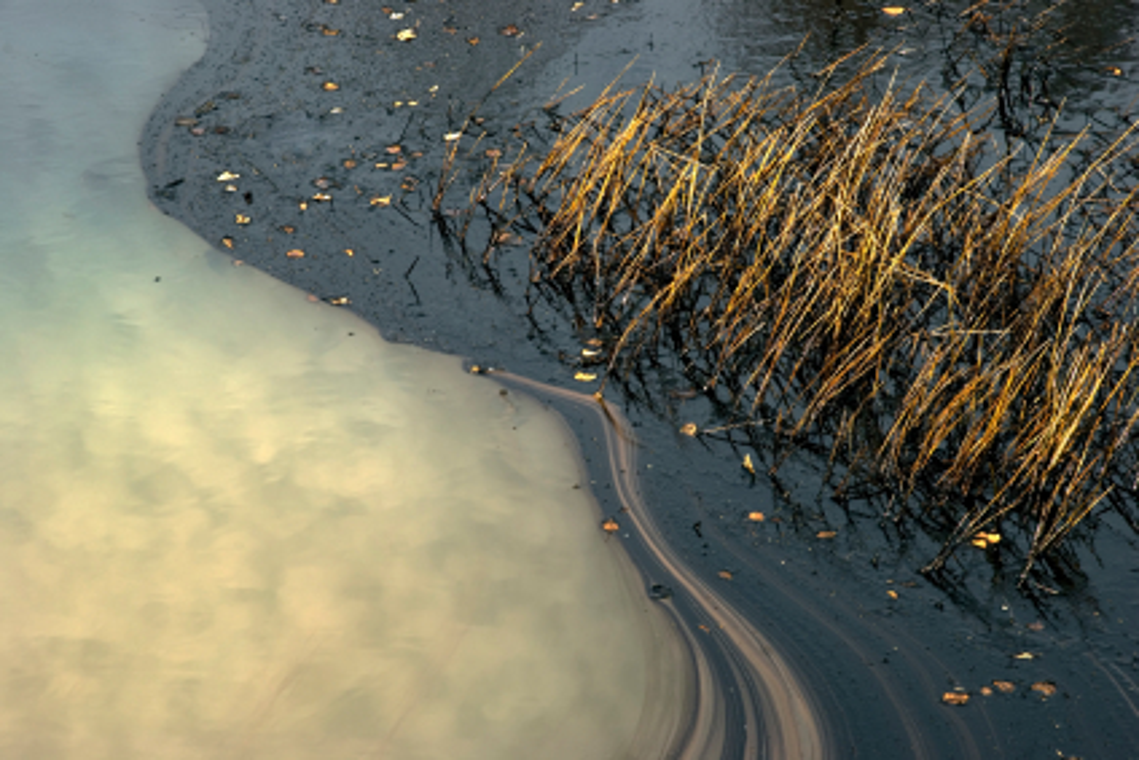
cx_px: 570
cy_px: 380
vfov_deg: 9.6
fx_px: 4510
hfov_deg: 14.4
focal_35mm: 142
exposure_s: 1/40
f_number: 13
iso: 100
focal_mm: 95
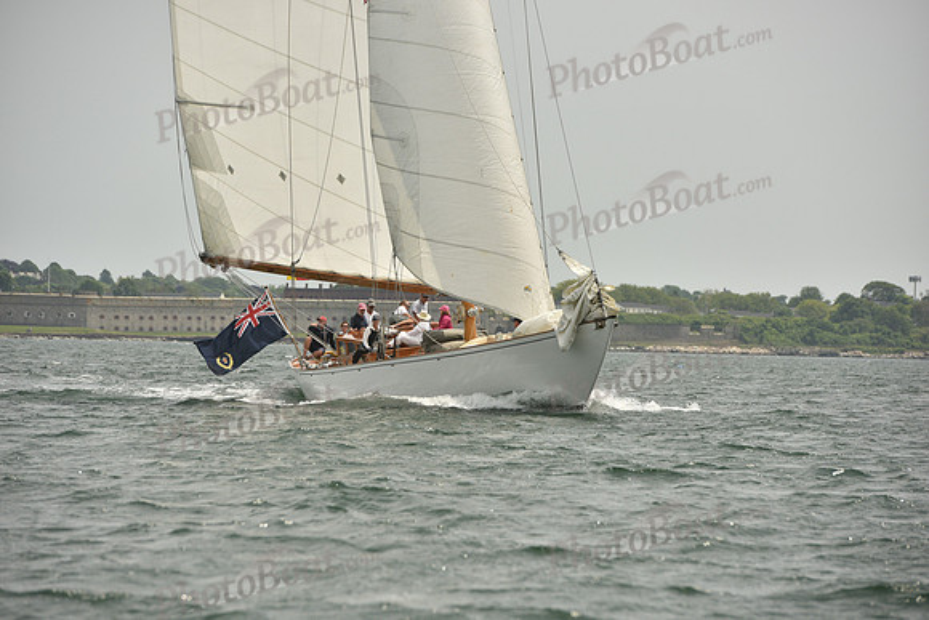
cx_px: 464
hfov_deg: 10.3
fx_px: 5162
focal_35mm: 200
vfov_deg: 6.9
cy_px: 310
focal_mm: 200
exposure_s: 1/3200
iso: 400
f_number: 7.1
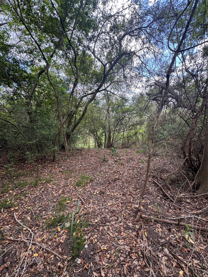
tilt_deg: -7.1
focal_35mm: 14
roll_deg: +1.7
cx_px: 104
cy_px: 138
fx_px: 112
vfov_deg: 102.1
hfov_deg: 85.7
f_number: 2.2
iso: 40
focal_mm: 2.22
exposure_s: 1/99
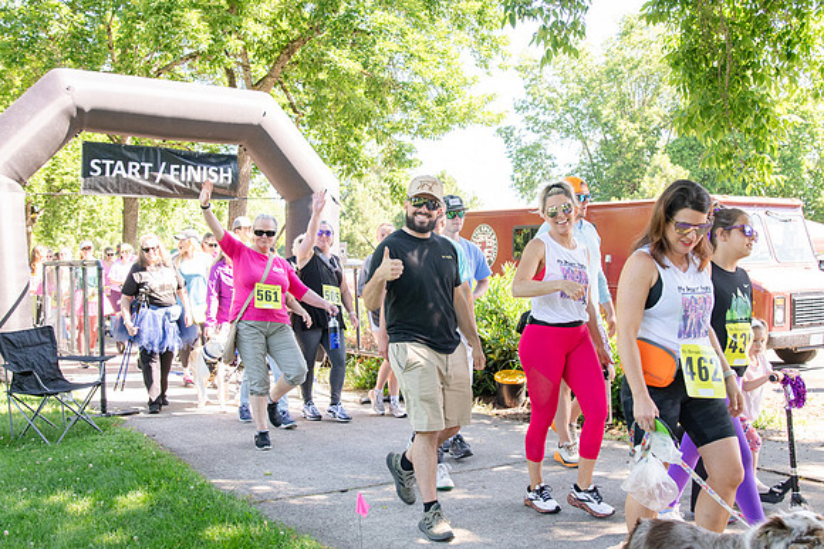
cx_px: 412
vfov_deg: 36.8
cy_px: 274
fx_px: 823
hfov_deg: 53.2
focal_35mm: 36
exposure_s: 1/400
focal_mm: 24
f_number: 3.5
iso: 500
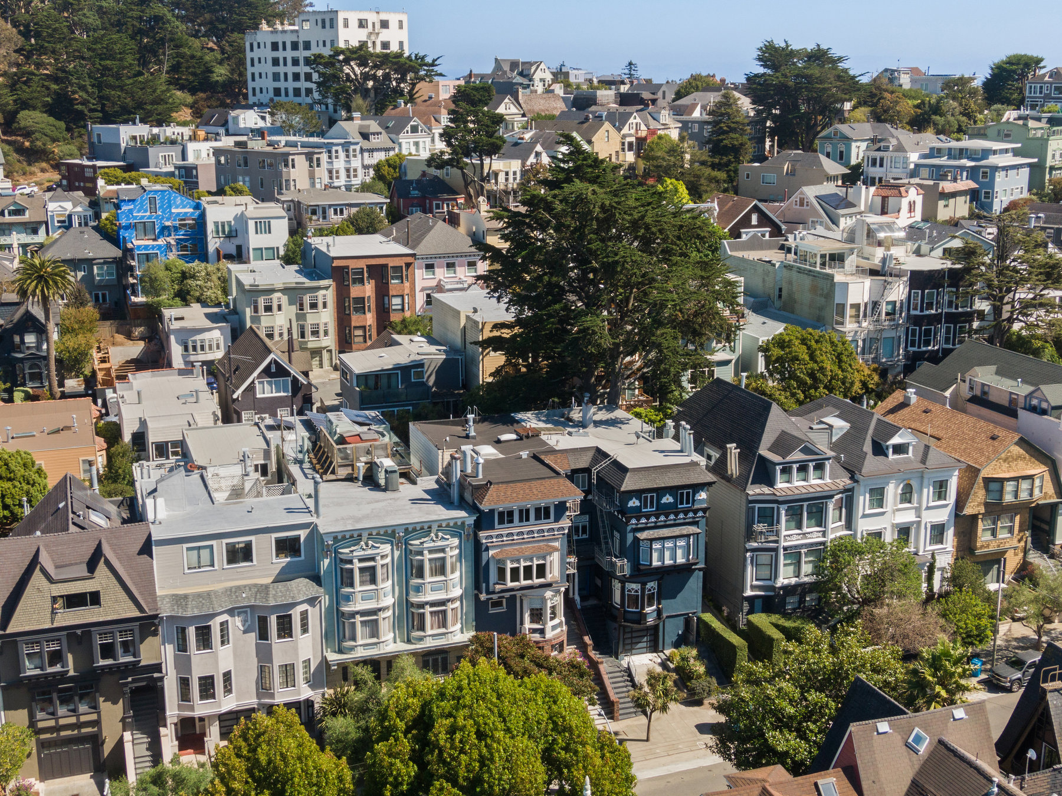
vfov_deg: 32.9
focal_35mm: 44
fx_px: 1350
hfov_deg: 43.0
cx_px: 531
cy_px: 398
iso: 100
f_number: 3.6
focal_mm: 7.71
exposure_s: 1/640
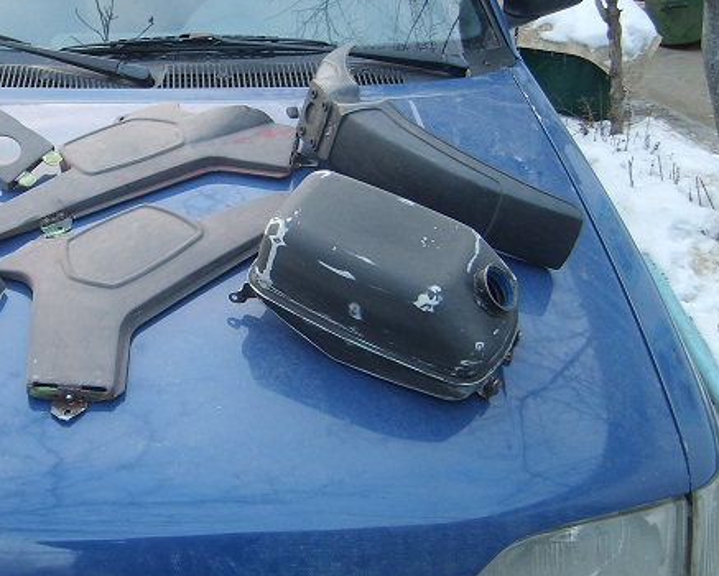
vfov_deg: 30.3
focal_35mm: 50
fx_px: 1064
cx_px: 197
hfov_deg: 36.6
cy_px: 275
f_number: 2.8
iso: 63
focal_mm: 5.8
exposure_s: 1/30
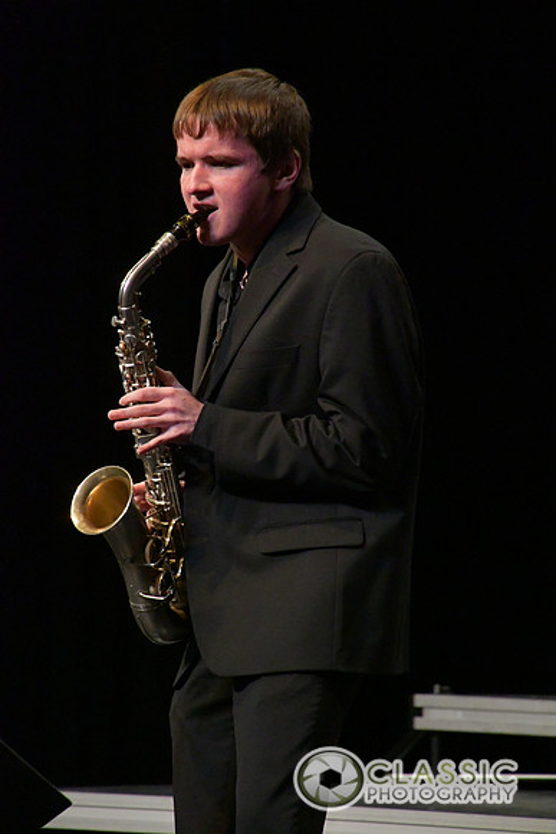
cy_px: 417
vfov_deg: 6.5
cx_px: 278
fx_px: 7293
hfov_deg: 4.4
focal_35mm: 315
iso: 12800
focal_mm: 210
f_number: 9
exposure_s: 1/500
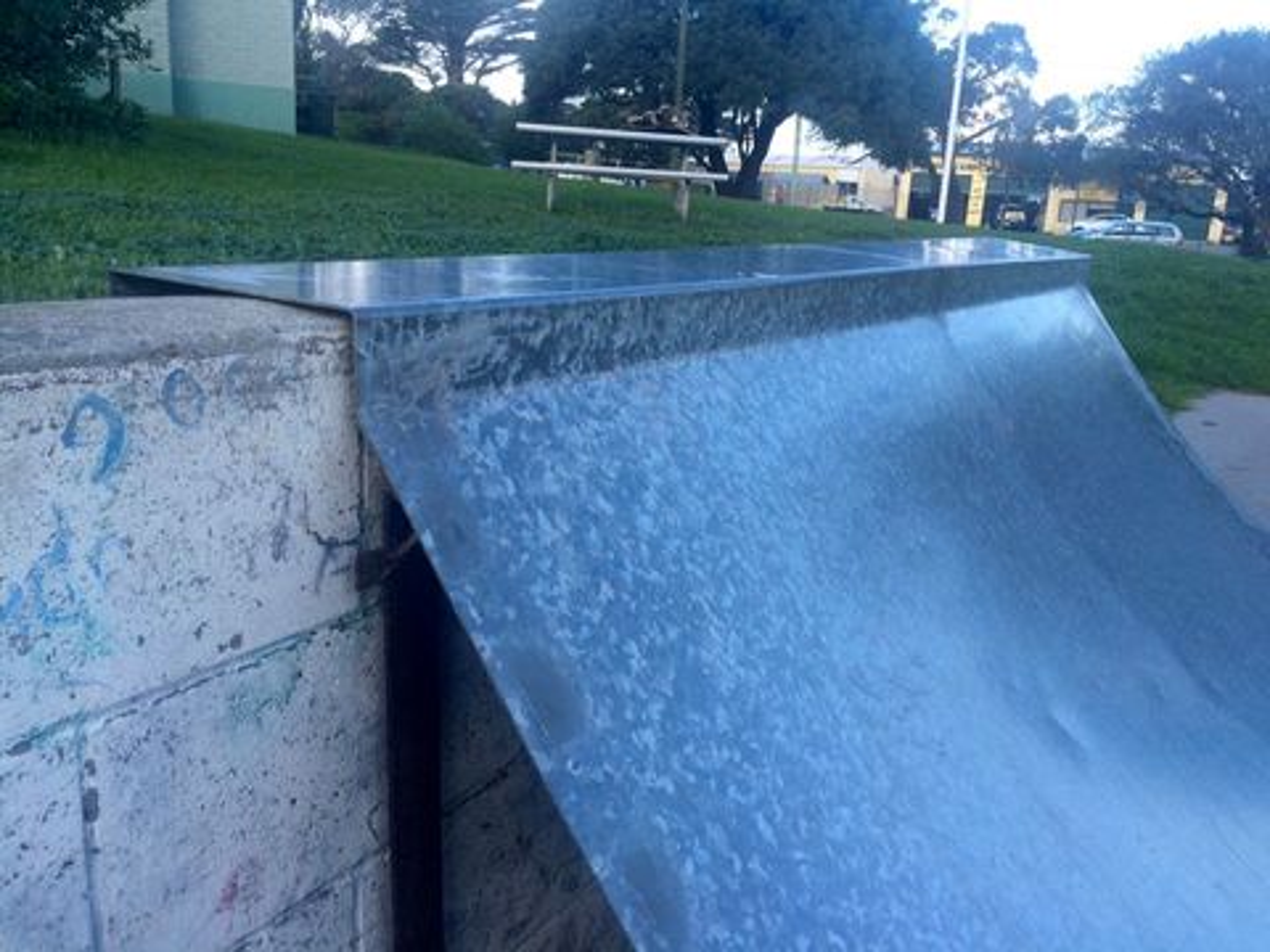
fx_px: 1064
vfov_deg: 48.2
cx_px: 635
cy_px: 476
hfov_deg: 61.7
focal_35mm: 29
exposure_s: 1/357
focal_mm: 4.15
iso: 32
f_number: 2.2
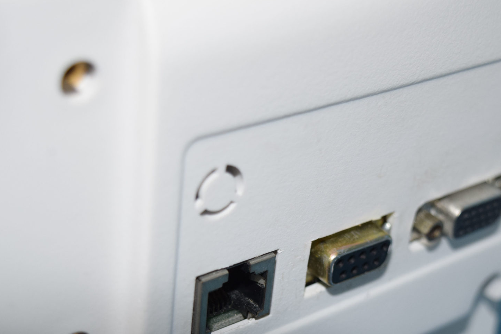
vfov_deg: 16.0
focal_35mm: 85
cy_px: 261
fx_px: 1183
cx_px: 320
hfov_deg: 23.8
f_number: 4.5
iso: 640
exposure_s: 1/200
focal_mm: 32
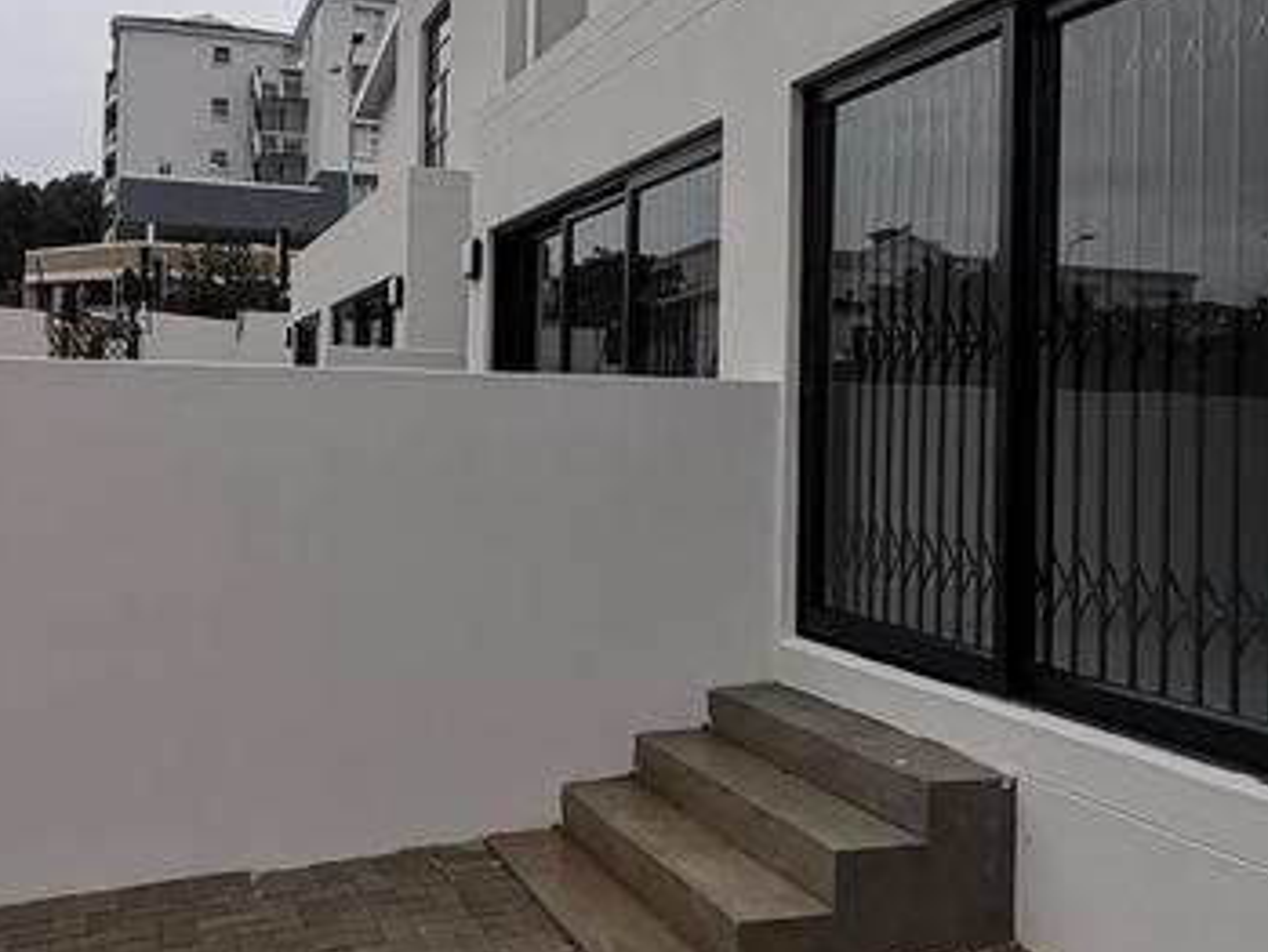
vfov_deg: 36.7
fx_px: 1429
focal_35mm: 39
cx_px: 629
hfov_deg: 47.8
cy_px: 374
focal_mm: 1.78
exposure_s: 1/260
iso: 50
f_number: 2.4
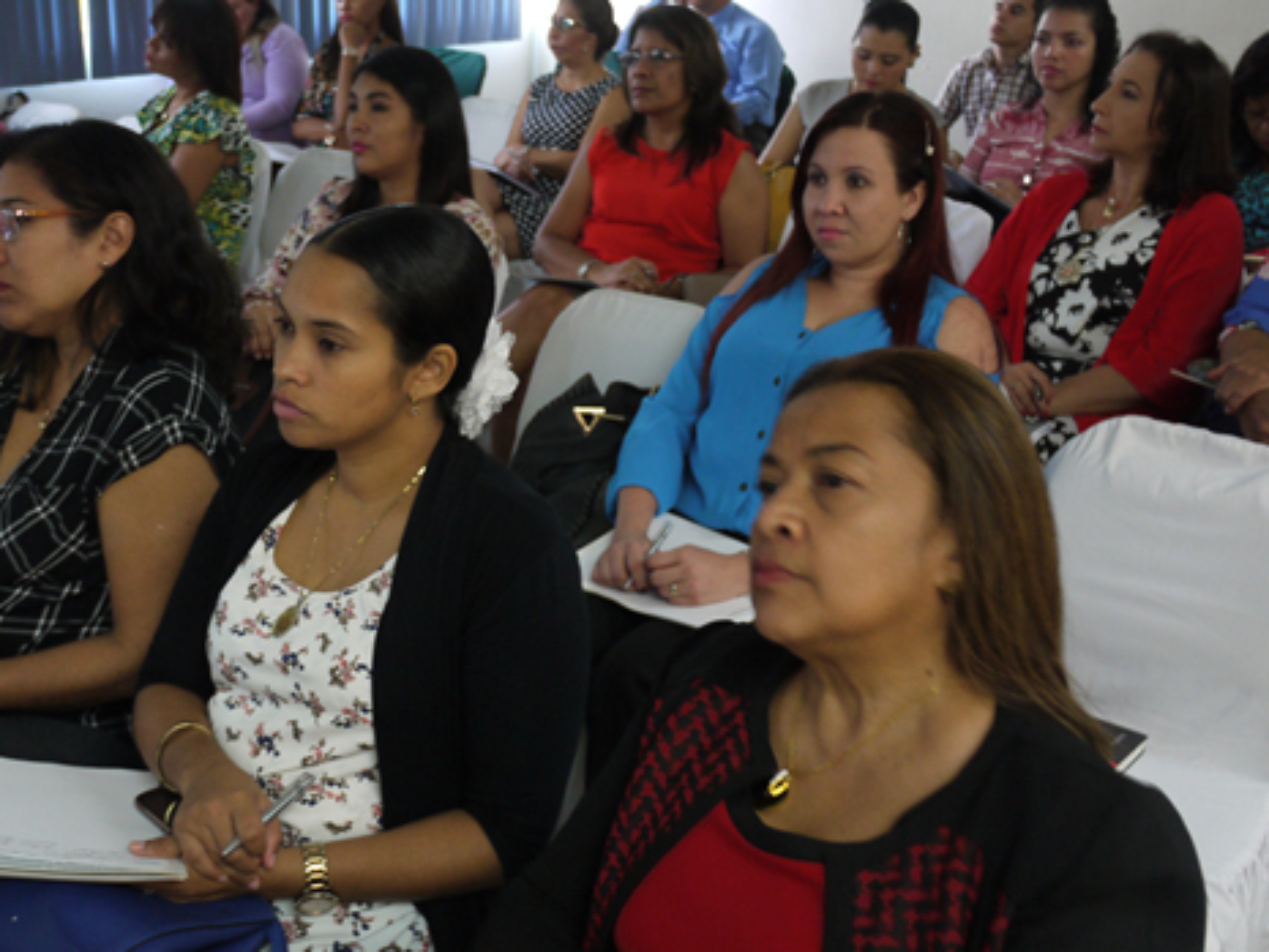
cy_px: 510
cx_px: 442
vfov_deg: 32.9
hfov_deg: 42.5
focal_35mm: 44
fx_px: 1613
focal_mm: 16
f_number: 3.7
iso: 400
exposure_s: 1/8
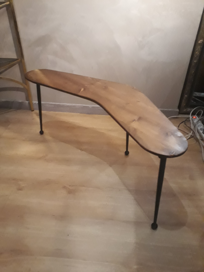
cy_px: 136
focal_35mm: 27
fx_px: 212
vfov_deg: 65.3
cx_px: 102
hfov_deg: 51.4
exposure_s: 1/17
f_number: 1.9
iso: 500
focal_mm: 3.6
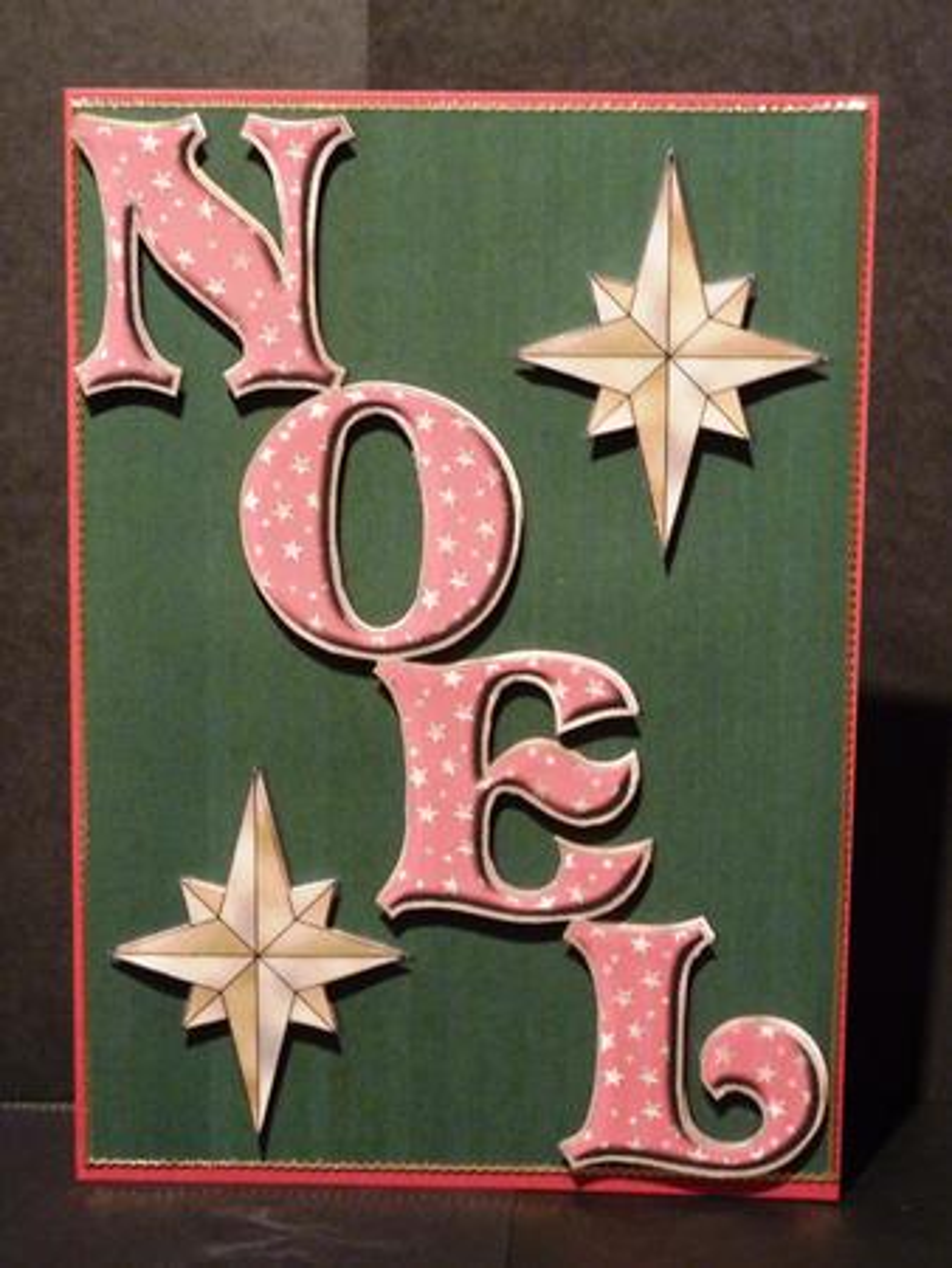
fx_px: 2638
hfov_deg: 20.5
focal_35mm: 72
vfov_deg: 27.0
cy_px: 634
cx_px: 476
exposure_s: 1/8
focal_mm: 11.9
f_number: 4.1
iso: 400
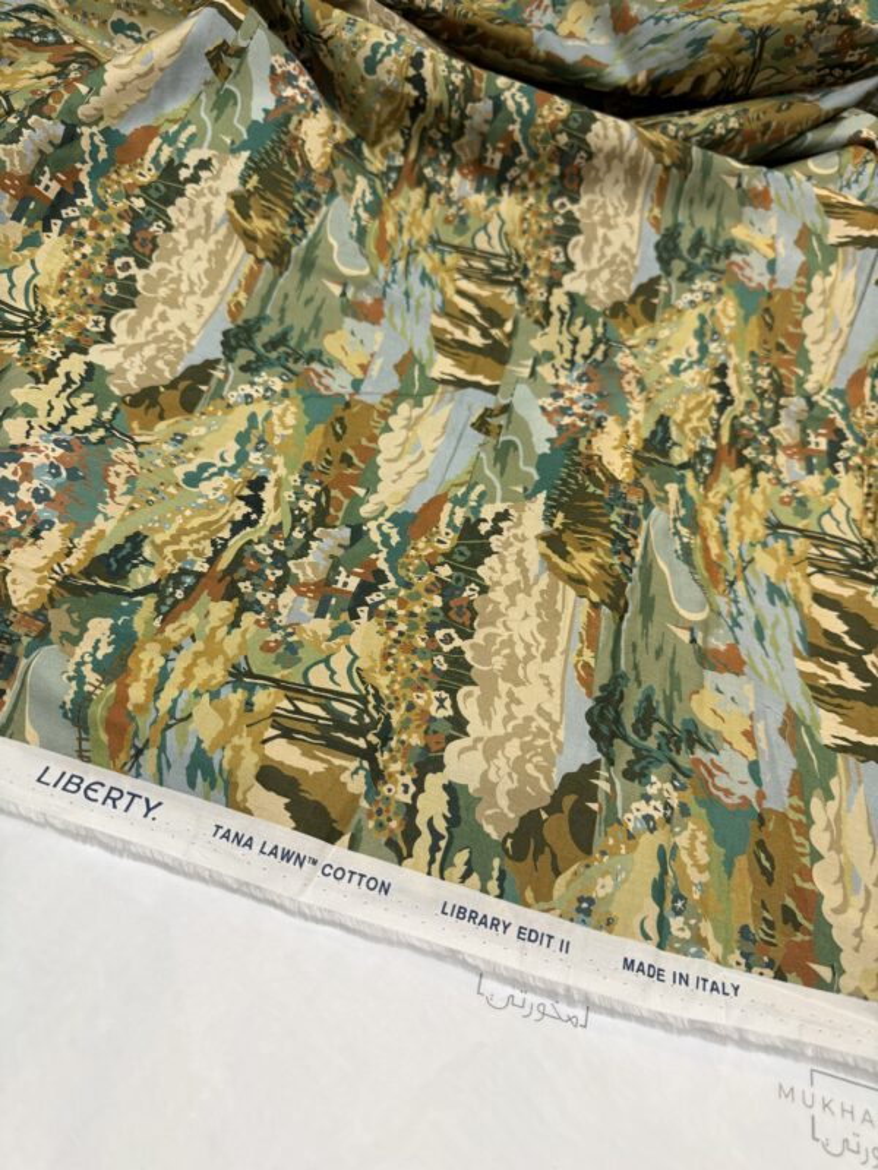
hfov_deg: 56.8
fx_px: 812
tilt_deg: -48.1
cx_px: 439
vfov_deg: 71.6
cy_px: 585
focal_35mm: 24
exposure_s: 1/100
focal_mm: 6.76
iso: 125
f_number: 1.78
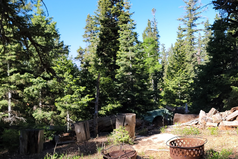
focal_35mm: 48
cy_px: 79
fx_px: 317
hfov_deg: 40.5
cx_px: 163
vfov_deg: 28.1
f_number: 1.8
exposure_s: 1/411
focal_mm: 6.7
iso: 16
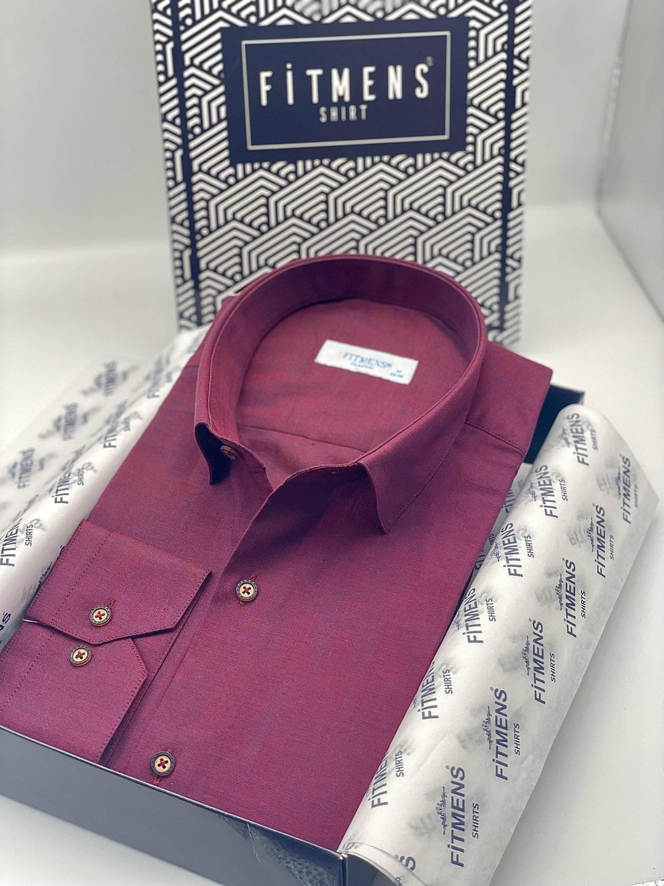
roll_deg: +0.4
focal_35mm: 52
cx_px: 332
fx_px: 1330
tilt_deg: -39.5
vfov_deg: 36.8
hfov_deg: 28.0
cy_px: 443
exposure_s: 1/100
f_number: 2
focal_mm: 6
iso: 64
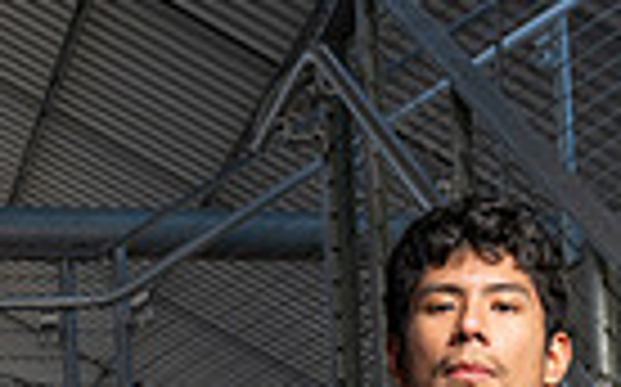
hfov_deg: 12.1
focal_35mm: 173
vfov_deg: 7.1
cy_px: 963
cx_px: 328
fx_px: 2926
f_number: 8
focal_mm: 52
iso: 250
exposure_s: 1/250
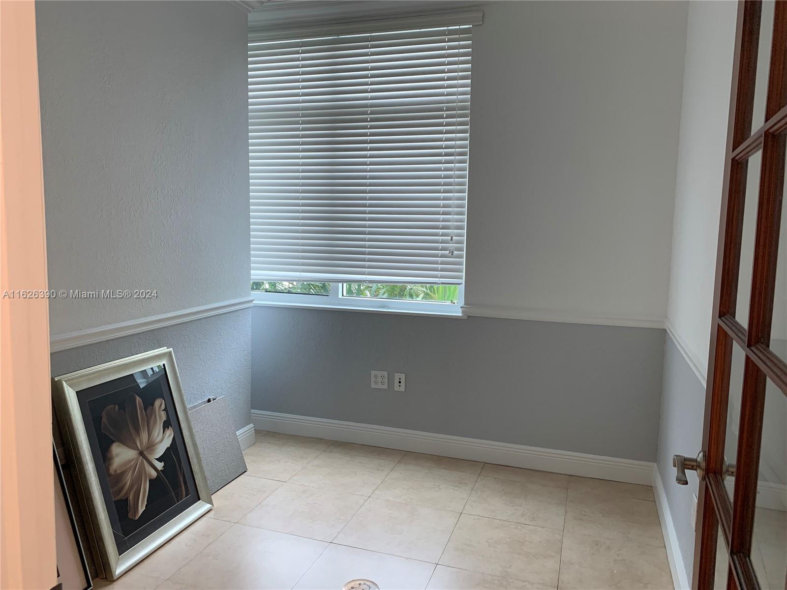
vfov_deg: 53.1
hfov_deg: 67.3
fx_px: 591
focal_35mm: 26
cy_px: 295
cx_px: 394
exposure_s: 1/120
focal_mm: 4.25
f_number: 1.8
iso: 80
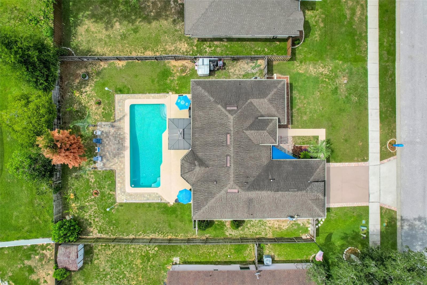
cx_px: 214
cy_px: 142
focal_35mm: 22
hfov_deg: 78.6
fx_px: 261
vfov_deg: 57.2
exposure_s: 1/320
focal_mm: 8.38
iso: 120
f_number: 2.8
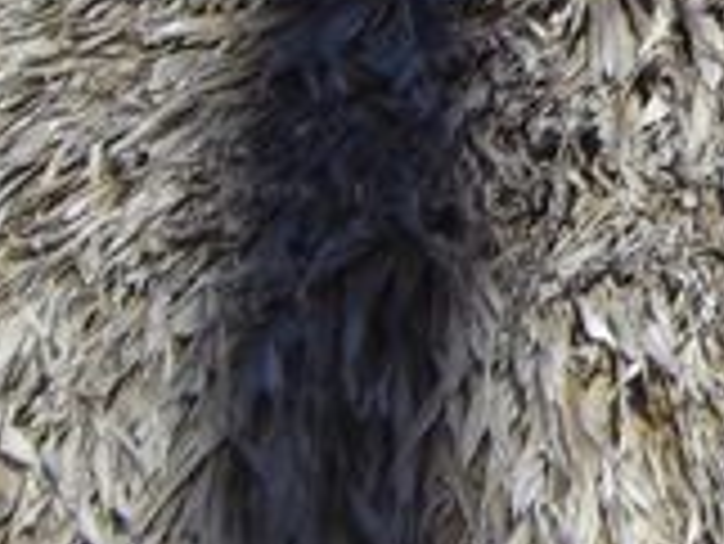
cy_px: -427
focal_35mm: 242
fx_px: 5065
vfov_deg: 6.0
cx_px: 1354
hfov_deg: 7.9
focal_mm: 6.2
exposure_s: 1/200
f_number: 8
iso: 64
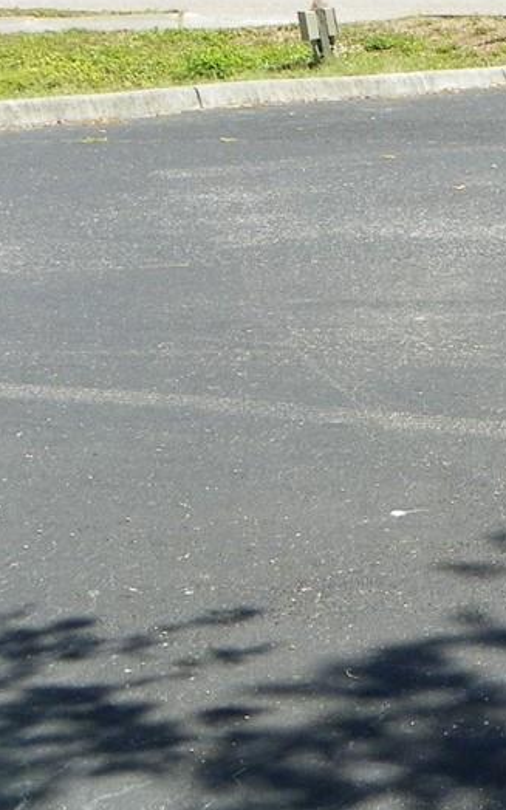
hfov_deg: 11.9
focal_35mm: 94
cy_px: 181
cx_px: 1109
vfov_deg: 21.8
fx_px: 2073
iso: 64
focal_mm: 5.2
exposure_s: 1/250
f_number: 4.5
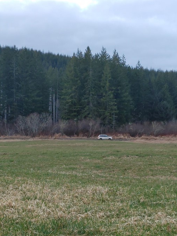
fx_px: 538
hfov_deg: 18.6
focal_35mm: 79
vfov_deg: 24.6
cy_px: 157
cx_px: 115
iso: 100
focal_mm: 4.81
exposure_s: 1/120
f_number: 1.8
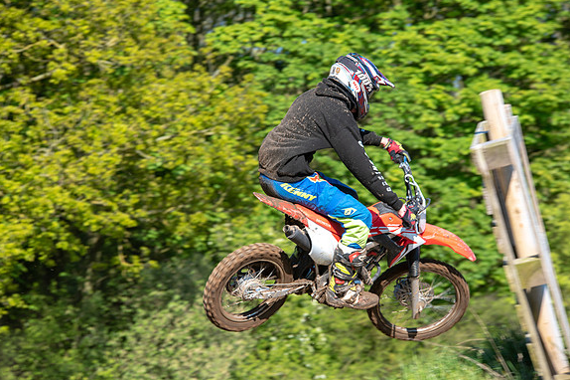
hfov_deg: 11.6
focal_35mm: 177
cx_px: 283
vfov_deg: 7.7
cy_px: 190
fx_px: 2801
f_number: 6.3
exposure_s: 1/400
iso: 200
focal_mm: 175
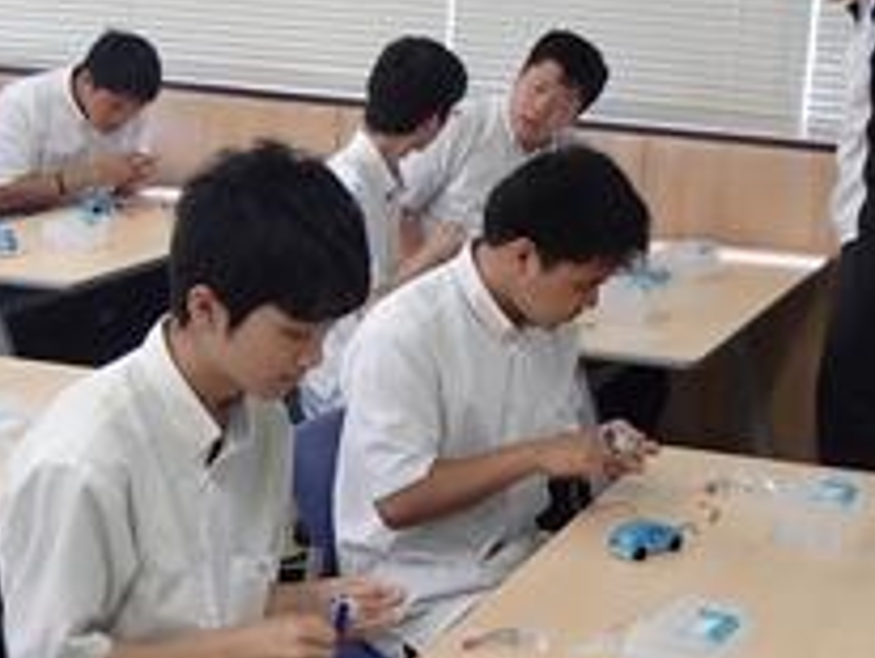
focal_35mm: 77
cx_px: 486
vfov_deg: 19.0
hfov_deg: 25.3
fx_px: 1949
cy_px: 499
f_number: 4.9
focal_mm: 8.2
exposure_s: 1/50
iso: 400
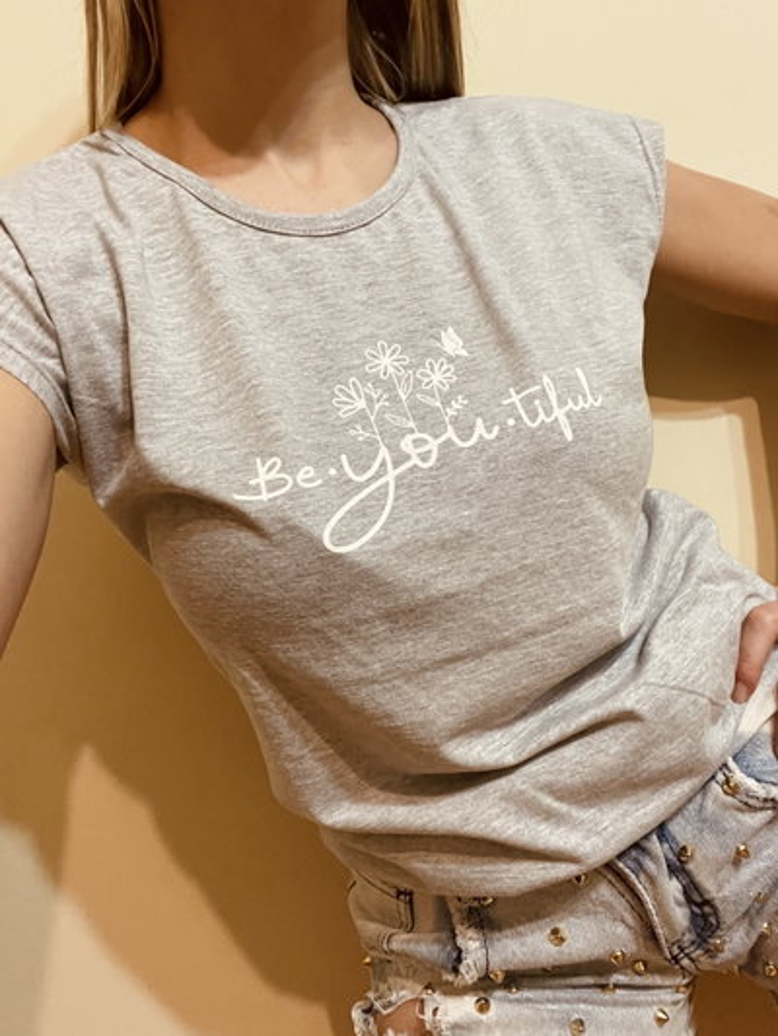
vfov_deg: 60.0
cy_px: 518
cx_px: 389
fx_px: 899
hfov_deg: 46.8
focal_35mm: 30
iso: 320
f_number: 2.2
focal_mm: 2.71
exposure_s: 1/50
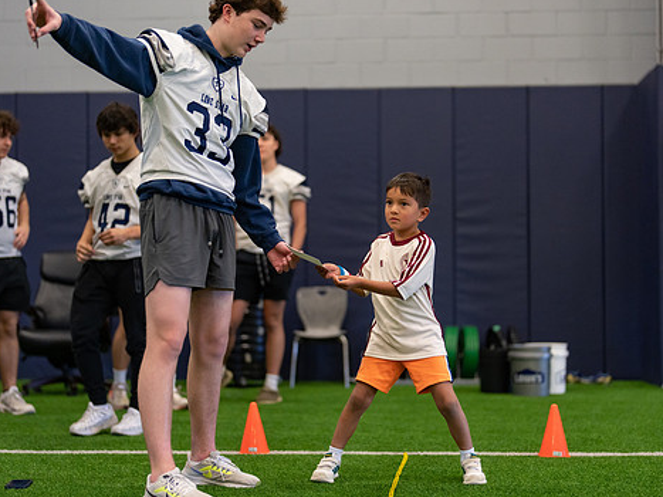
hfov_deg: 29.8
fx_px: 1245
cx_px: 348
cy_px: 275
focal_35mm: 65
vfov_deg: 22.6
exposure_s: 1/1000
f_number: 1.2
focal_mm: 50
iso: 1250
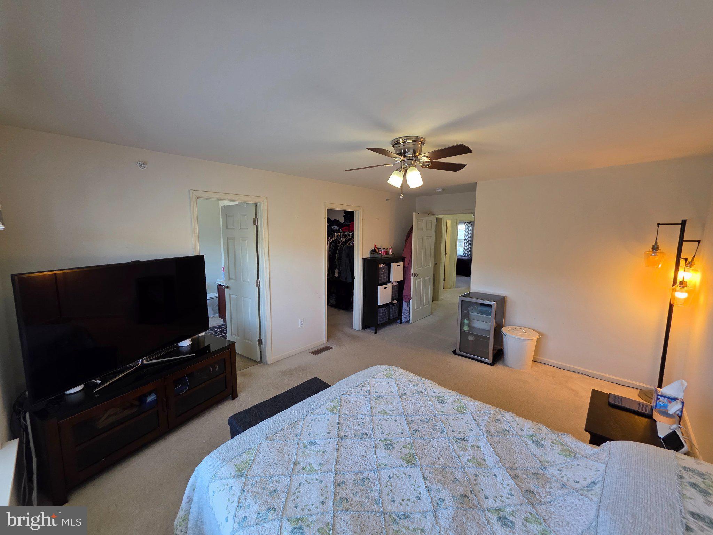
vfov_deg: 89.9
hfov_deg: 106.2
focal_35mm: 13
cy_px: 268
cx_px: 356
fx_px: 268
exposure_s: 1/120
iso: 125
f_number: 1.9
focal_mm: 2.2
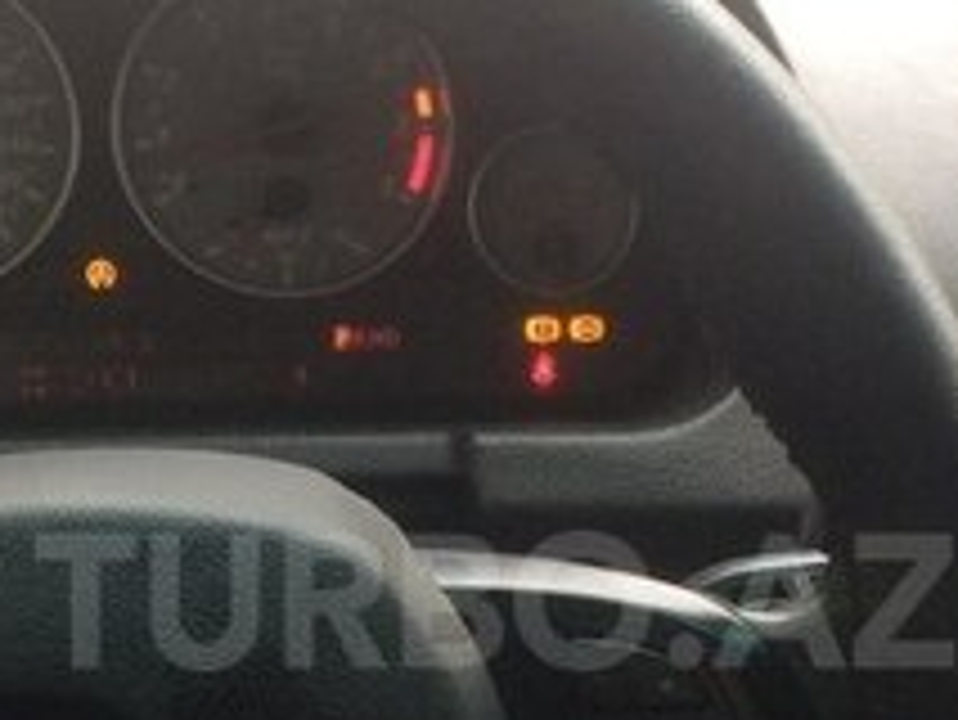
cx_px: 495
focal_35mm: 90
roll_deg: +0.5
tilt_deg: -25.4
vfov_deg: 16.3
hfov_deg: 21.8
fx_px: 2492
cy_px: 601
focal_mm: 4.15
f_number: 2.2
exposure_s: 1/33
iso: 80
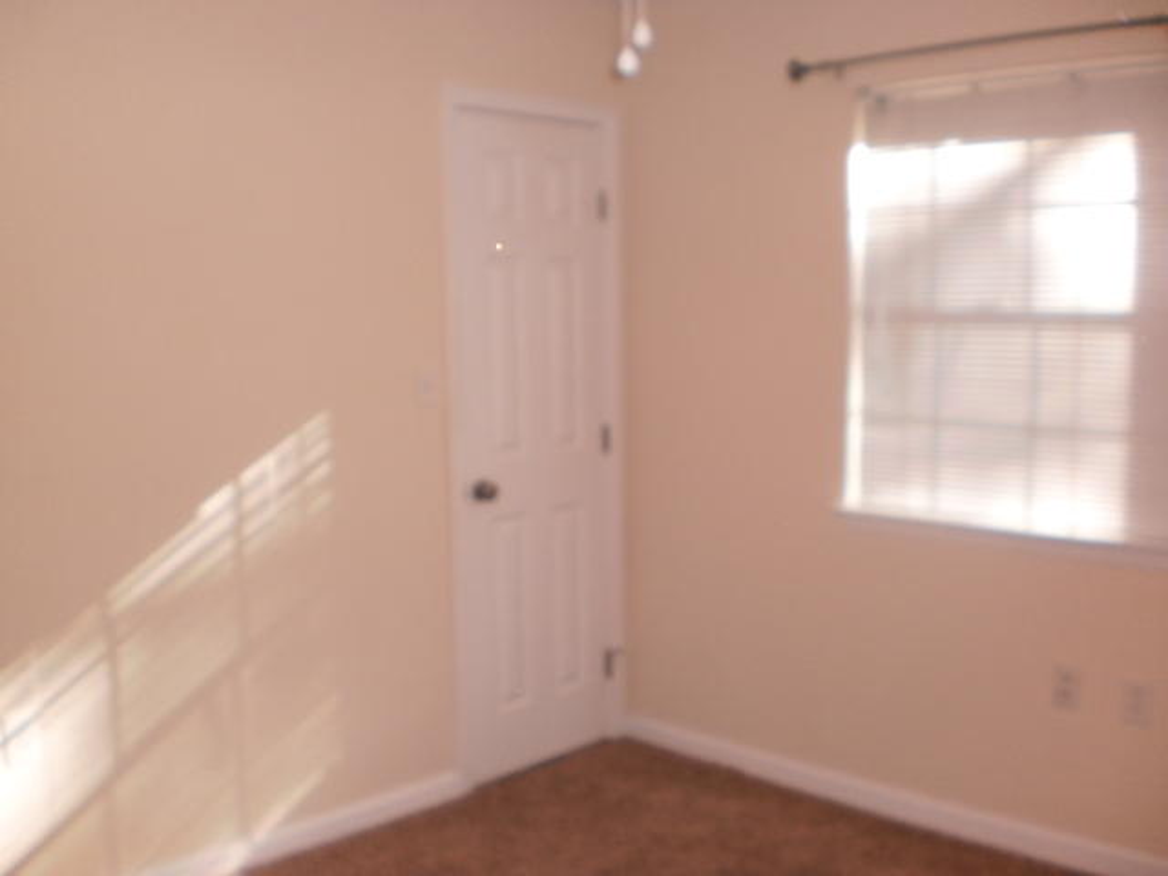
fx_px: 1215
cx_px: 584
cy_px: 438
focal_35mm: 36
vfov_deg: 39.7
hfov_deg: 51.4
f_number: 3.1
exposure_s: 1/30
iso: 125
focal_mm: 6.3
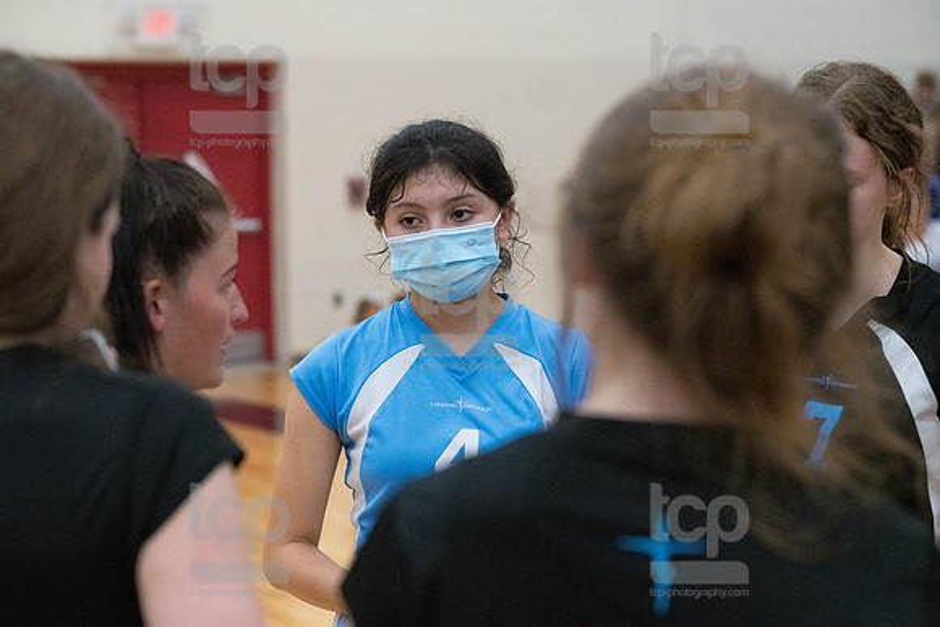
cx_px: 470
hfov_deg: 22.1
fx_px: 2403
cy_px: 314
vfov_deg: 14.9
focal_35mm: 92
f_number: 4.5
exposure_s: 1/1000
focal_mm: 92
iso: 6400
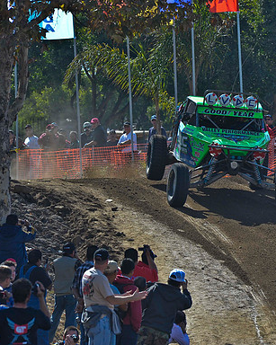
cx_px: 254
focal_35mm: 482
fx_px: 4923
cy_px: 172
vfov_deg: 4.0
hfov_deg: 3.2
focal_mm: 340
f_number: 9
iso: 640
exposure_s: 1/640
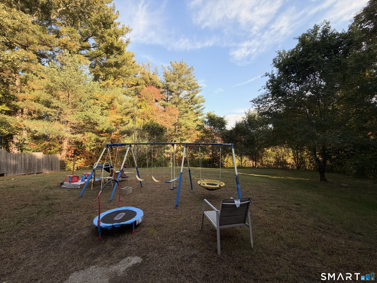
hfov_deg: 102.1
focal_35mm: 14
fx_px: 152
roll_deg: +1.7
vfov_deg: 85.7
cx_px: 188
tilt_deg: +2.0
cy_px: 142
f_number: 2.2
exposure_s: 1/631
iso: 40
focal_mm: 2.22
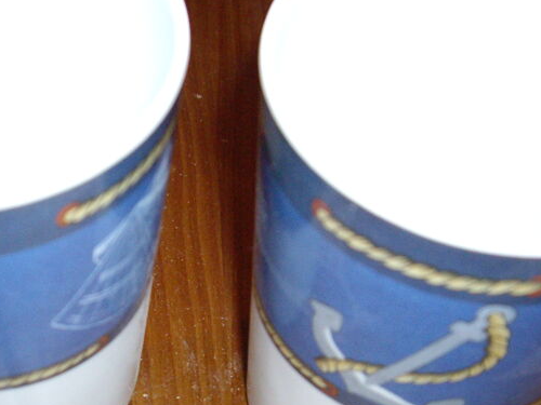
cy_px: 332
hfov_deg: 25.4
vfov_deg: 19.2
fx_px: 1188
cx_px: 140
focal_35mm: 76
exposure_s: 1/40
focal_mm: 7.9
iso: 400
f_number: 2.8
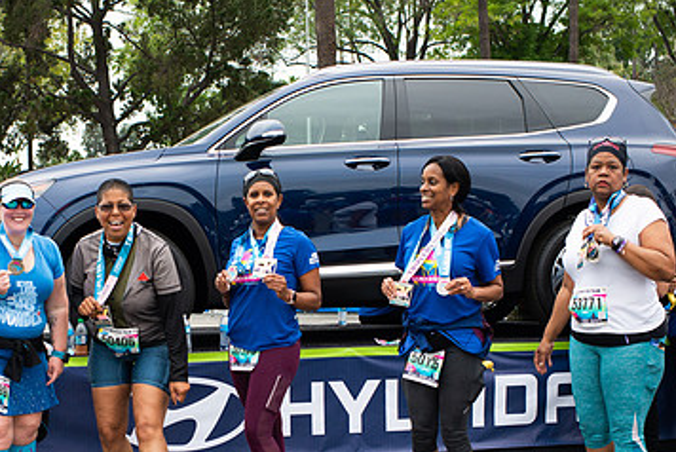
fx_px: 1071
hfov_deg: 34.7
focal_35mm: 57
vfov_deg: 23.5
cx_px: 224
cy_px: 364
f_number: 5.6
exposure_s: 1/320
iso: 400
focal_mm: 35
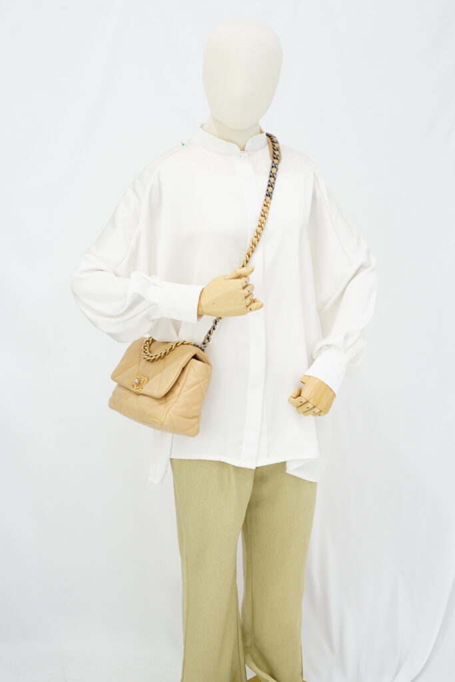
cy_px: 341
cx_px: 228
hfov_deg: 27.0
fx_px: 948
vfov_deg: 39.6
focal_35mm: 50
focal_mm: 50
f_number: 6.3
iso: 640
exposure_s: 1/10
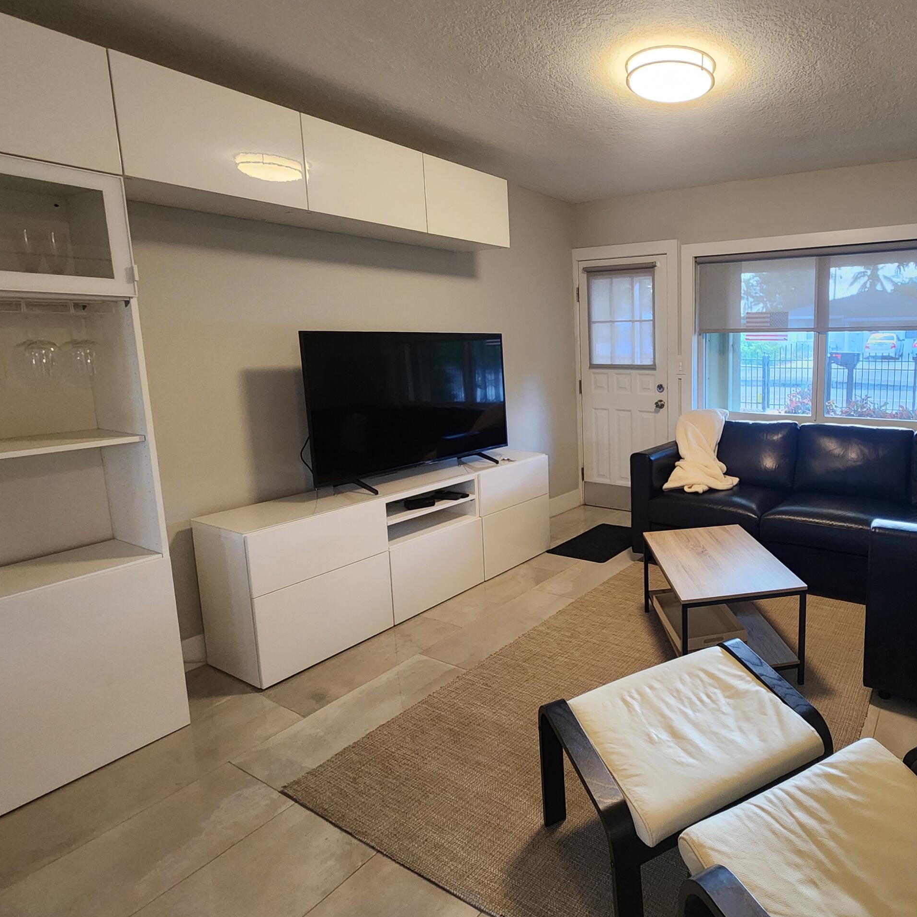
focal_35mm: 18
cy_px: 421
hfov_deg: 75.5
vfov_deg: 80.6
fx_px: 539
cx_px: 677
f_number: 2.2
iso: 320
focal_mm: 2.2
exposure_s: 1/60
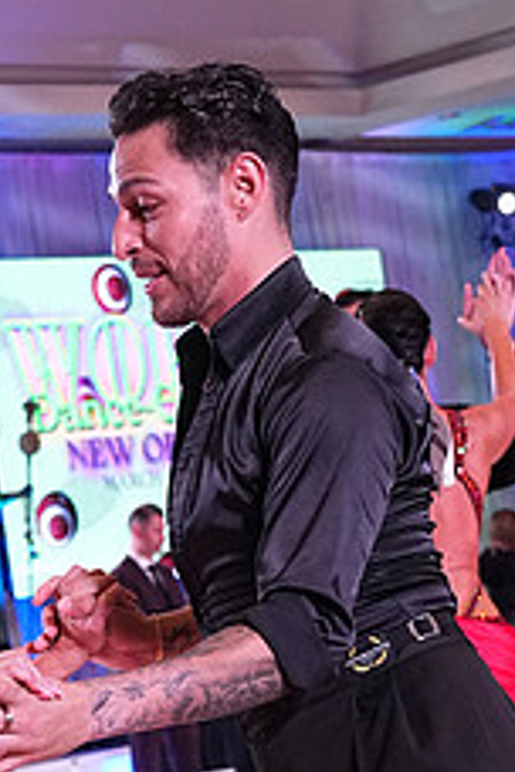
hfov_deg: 8.8
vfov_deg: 12.9
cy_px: 897
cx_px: 117
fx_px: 3326
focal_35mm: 155
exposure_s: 1/400
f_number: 5
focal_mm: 41
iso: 3200
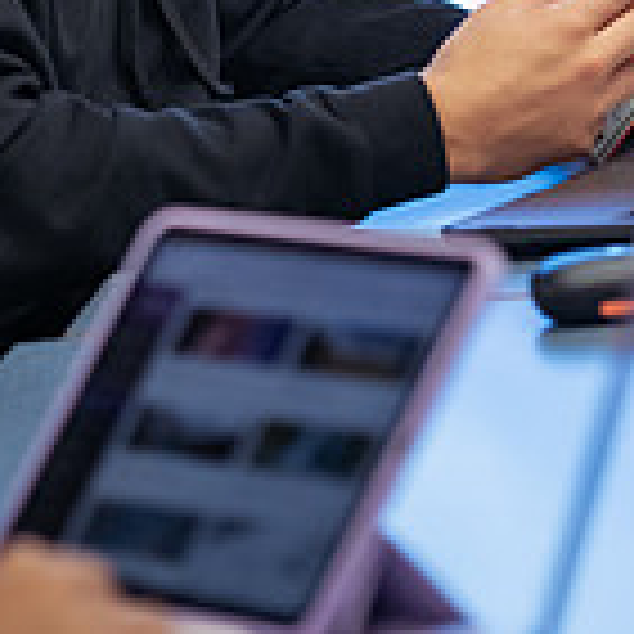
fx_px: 7957
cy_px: -16
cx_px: 27
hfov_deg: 4.6
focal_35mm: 384
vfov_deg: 4.6
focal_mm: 110
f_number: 2.8
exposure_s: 1/200
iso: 800
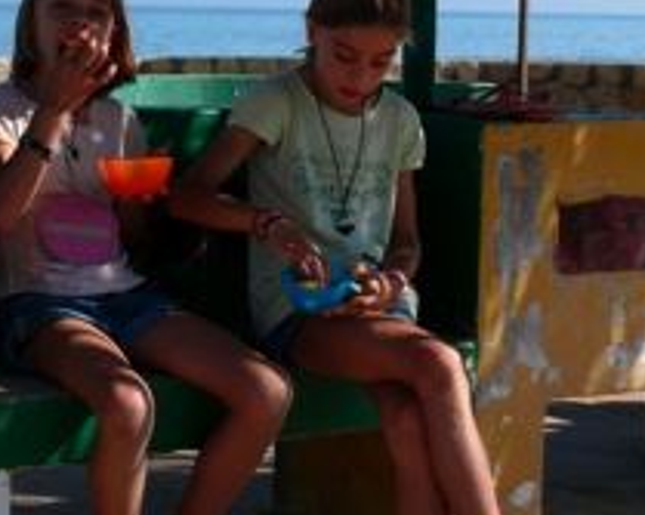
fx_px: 1870
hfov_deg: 18.8
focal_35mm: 98
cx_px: -77
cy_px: 74
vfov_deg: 15.5
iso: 100
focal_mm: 7.4
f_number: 5.6
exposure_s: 1/400
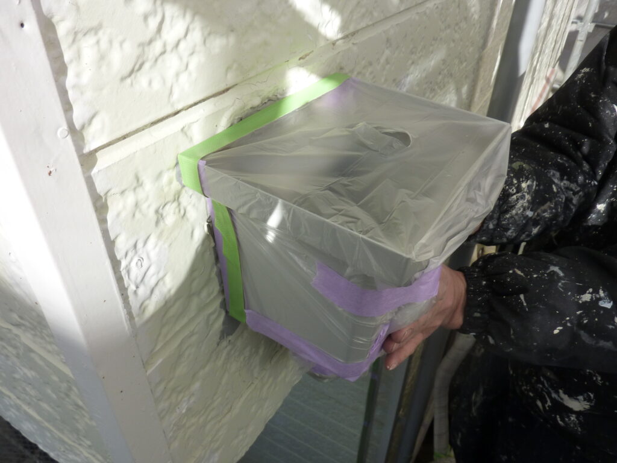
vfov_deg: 54.9
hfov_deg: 69.4
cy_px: 232
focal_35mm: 25
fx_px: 446
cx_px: 308
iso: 125
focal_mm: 4.1
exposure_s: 1/200
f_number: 4
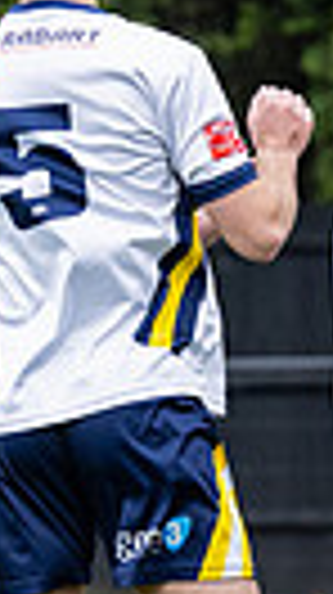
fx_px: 12952
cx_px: 653
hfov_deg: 1.5
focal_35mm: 823
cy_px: 125
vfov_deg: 2.6
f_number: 4
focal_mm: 135
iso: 500
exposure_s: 1/2000
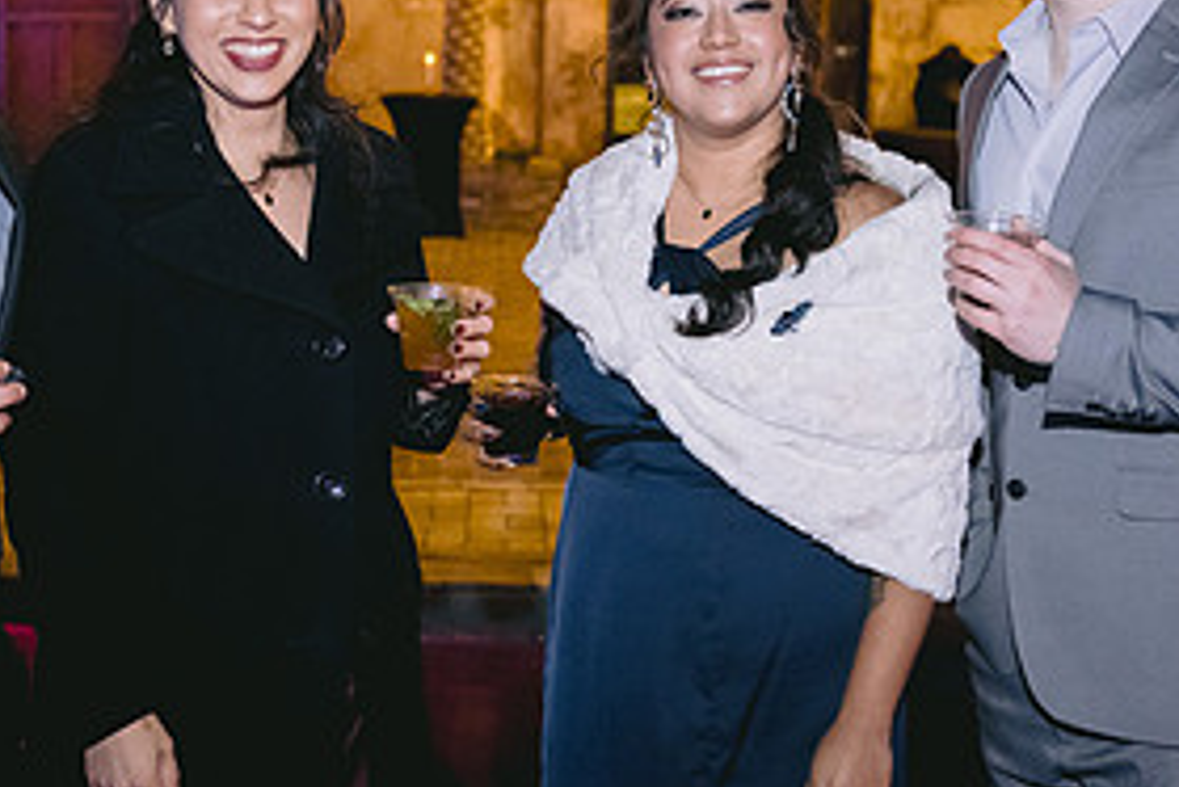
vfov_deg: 23.3
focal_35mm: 58
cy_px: 238
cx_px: 429
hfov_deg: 34.3
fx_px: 1900
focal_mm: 28
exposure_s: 1/80
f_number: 2.8
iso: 3200
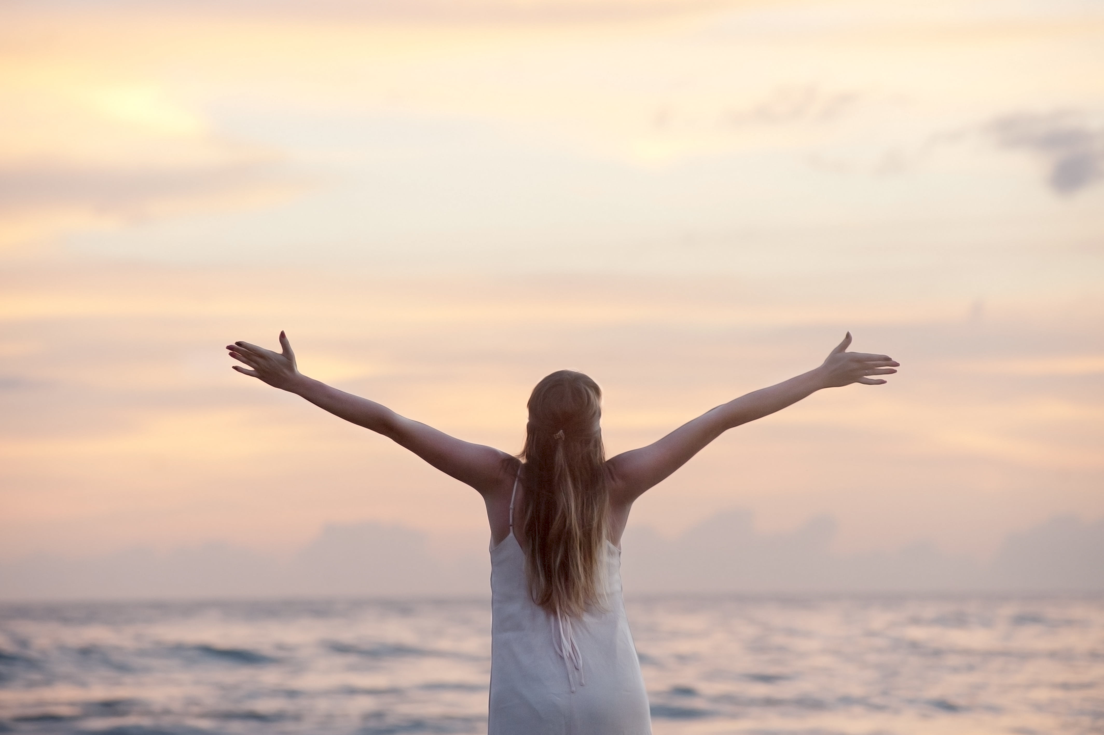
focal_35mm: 145
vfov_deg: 9.5
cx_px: 552
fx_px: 4444
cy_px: 368
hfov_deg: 14.2
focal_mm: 145
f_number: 4.5
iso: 1250
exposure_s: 1/200
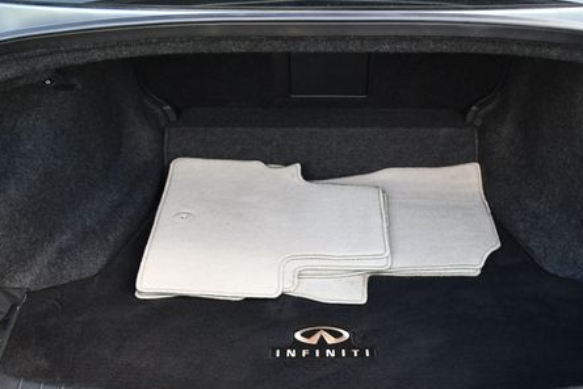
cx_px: 306
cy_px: 239
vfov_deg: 25.9
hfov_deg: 38.2
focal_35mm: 52
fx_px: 842
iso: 640
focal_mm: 18
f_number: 3.5
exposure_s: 1/250
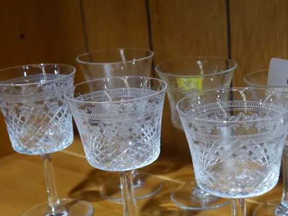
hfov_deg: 29.1
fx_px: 541
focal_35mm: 65
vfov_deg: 22.2
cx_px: 232
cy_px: 182
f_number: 3.6
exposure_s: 1/60
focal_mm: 16
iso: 640
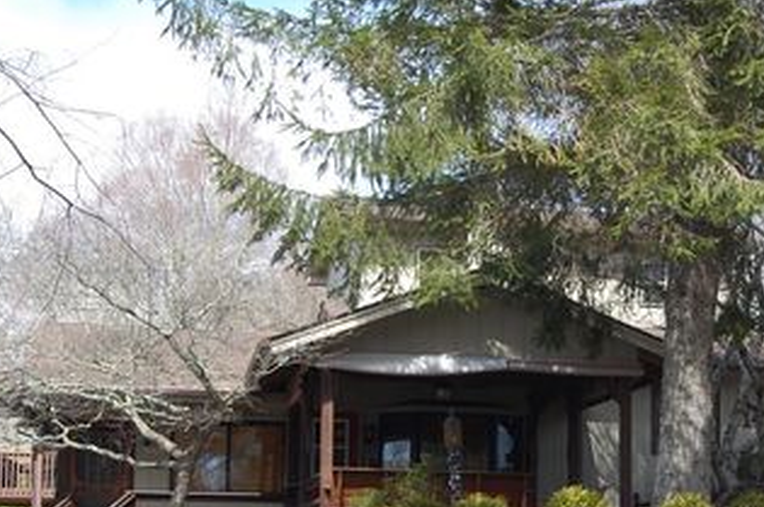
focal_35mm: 74
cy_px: 371
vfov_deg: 18.3
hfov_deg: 27.3
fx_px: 1564
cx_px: 490
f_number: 7.1
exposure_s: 1/200
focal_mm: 31
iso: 200
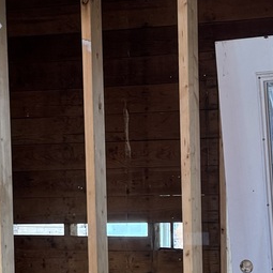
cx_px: 273
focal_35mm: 120
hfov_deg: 14.3
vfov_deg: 14.1
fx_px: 1071
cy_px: 318
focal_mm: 6.76
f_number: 1.78
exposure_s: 1/64
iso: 200
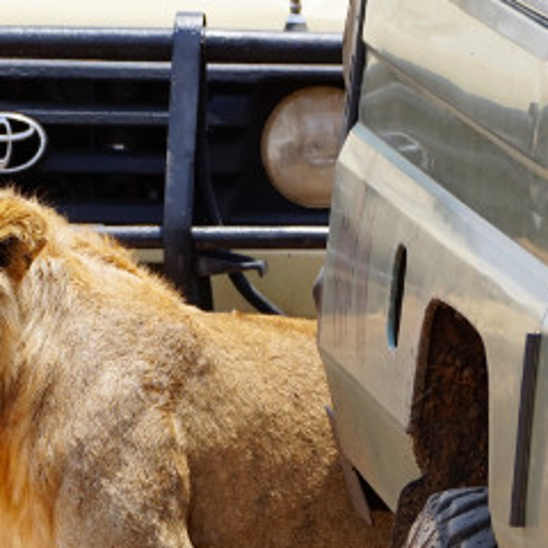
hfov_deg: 2.5
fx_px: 12502
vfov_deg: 2.5
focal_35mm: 698
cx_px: -41
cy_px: 497
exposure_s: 1/320
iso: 100
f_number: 6.3
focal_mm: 164
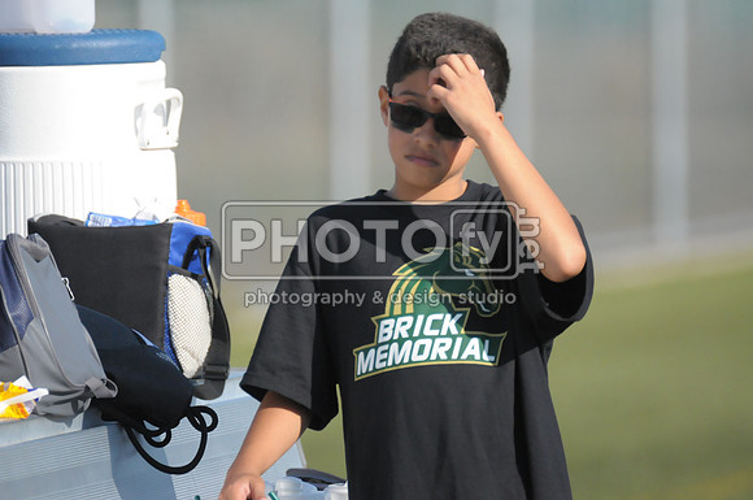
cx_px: 376
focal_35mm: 600
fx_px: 12532
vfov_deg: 2.3
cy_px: 250
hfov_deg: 3.4
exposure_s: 1/8000
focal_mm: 400
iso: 1600
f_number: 4
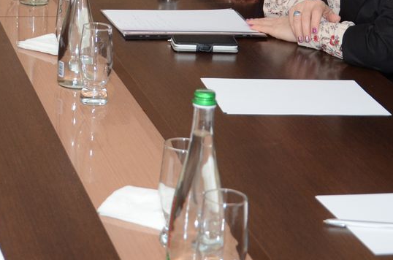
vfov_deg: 10.7
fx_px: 1361
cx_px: -25
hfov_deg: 16.0
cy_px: -73
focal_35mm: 125
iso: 640
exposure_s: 1/200
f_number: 4.2
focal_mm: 32
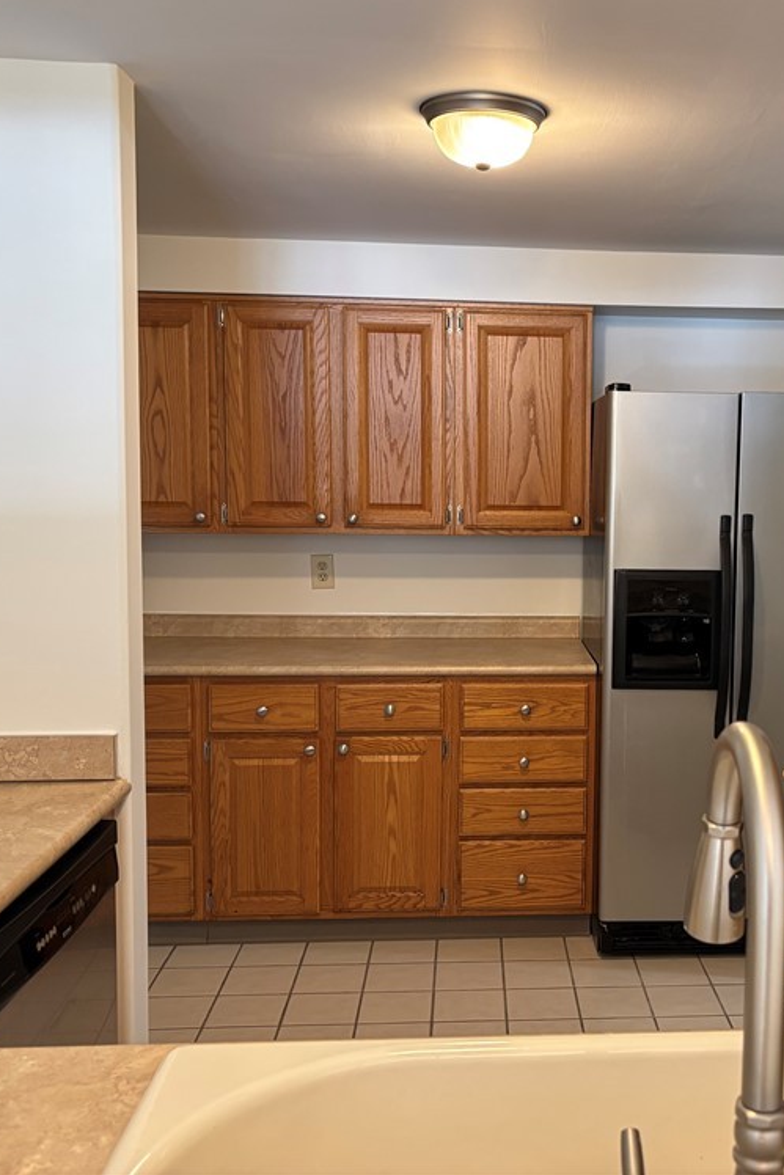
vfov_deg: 51.9
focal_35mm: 37
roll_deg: -1.4
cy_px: 573
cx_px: 580
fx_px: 1208
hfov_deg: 35.2
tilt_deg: -6.3
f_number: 1.6
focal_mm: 5.96
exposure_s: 1/60
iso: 200
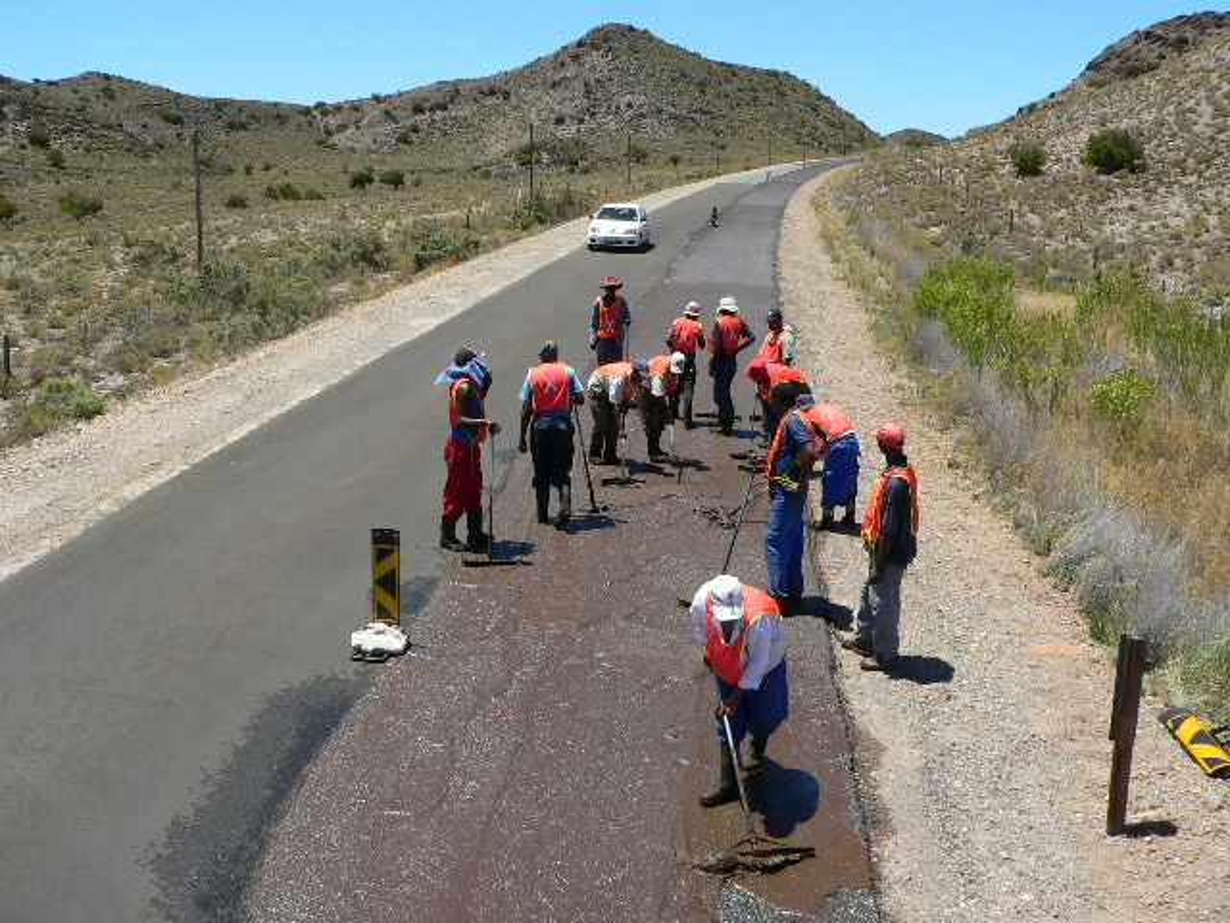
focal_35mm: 36
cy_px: 462
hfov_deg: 51.4
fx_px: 1279
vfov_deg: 39.7
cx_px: 615
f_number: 4.6
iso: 80
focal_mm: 6
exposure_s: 1/500
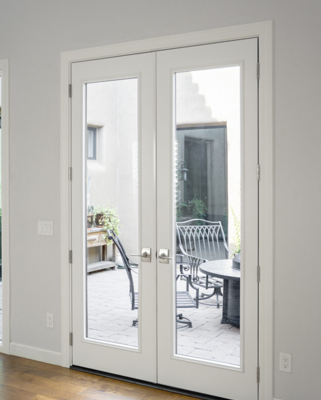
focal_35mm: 44
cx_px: 161
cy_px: 203
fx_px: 522
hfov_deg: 34.2
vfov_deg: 42.0
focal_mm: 37
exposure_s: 1/800
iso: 800
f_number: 2.8
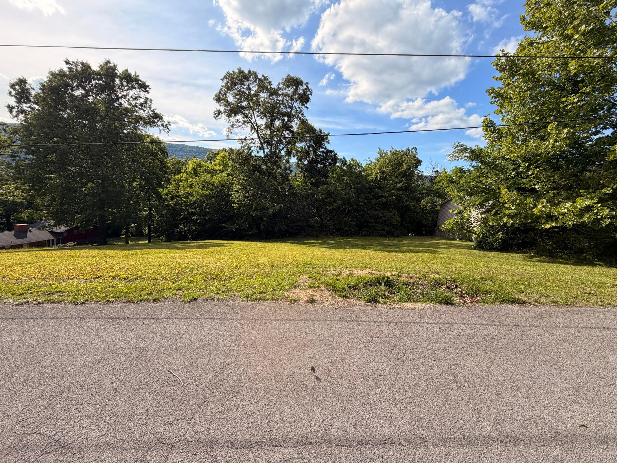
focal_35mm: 14
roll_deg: -5.7
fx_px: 250
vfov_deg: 85.7
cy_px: 232
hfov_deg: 102.1
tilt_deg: -9.2
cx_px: 308
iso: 32
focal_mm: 2.22
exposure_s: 1/770
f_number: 2.2
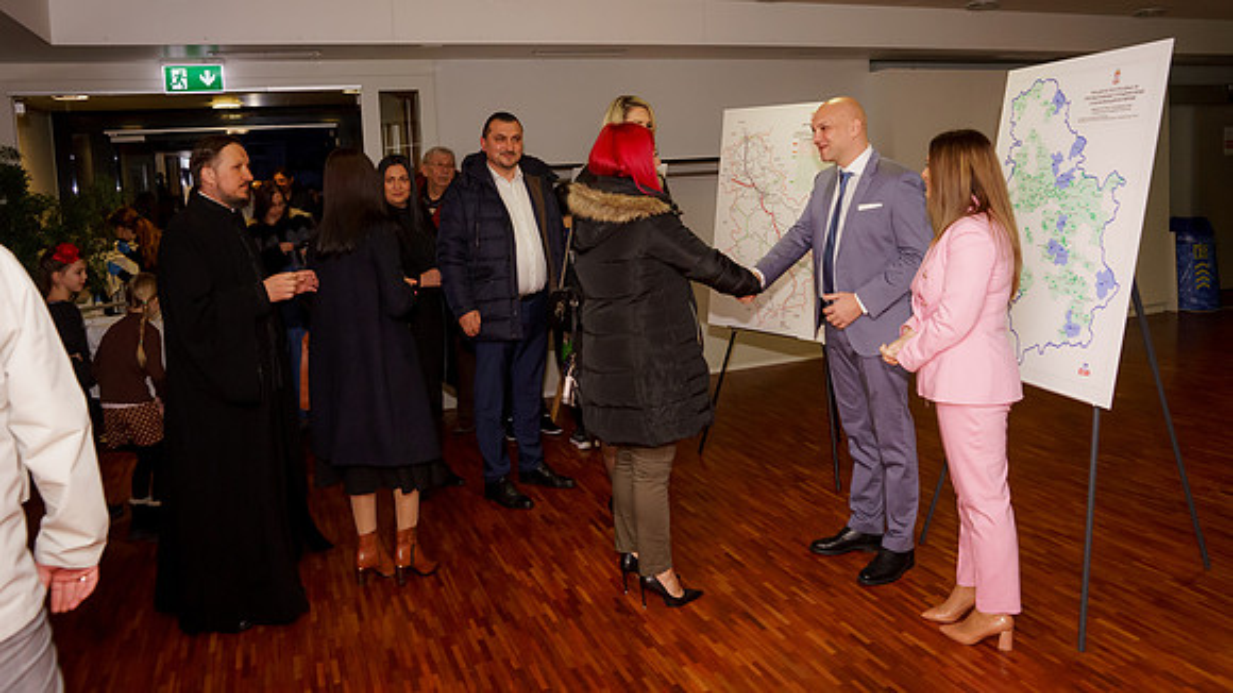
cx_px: 640
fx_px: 884
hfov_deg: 69.8
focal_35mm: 27
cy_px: 251
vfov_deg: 42.4
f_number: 4
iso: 2500
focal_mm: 24
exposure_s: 1/250
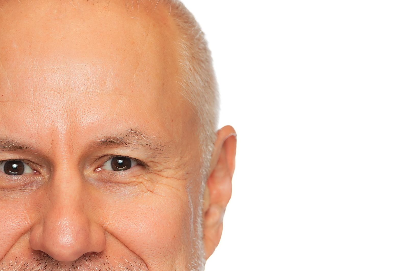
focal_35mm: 296
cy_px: 294
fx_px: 3347
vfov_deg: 4.6
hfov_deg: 7.0
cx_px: 139
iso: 200
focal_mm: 102
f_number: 4
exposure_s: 1/125
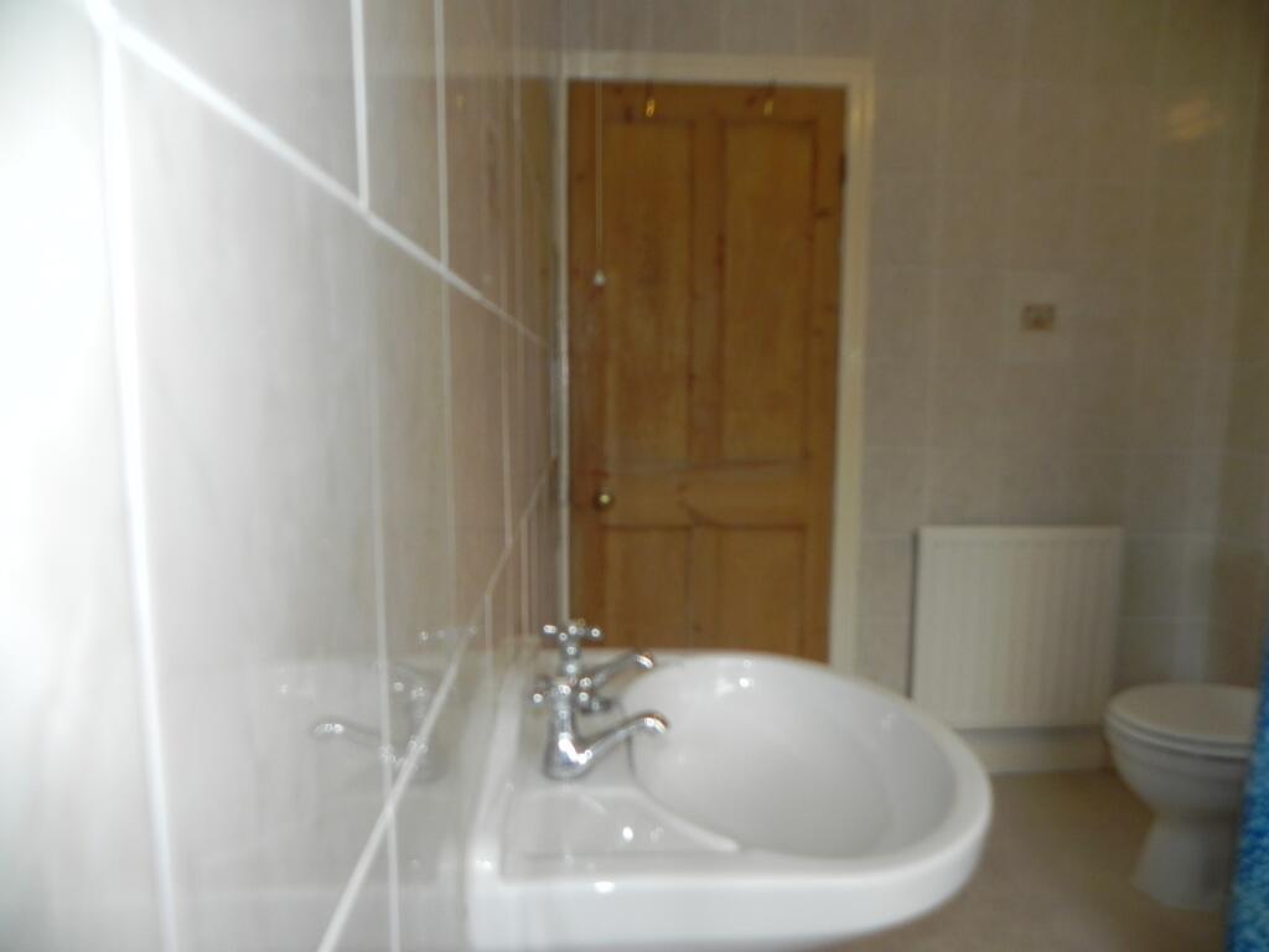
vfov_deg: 53.1
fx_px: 953
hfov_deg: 67.3
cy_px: 476
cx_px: 634
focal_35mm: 26
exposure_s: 1/30
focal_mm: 4.6
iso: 200
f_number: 2.8
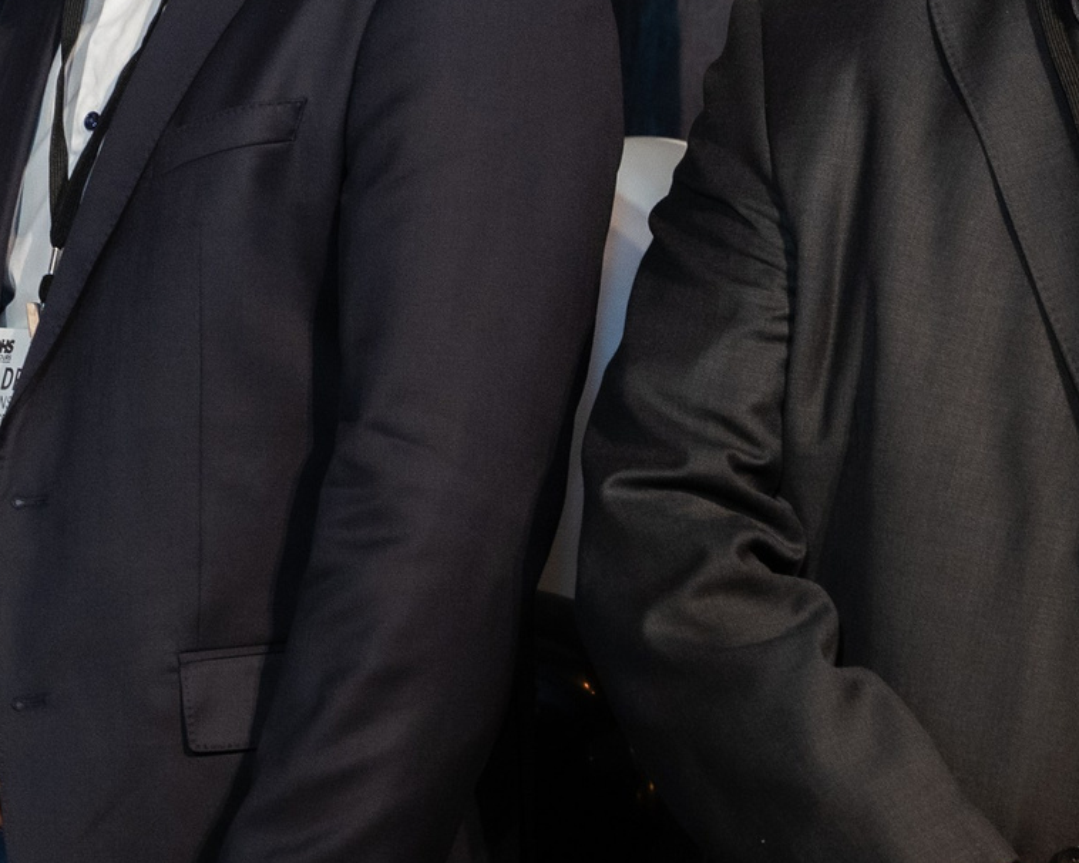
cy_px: 285
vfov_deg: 9.6
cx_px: 181
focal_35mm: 160
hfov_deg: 12.0
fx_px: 5108
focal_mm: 46.1
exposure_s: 1/160
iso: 1250
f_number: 4
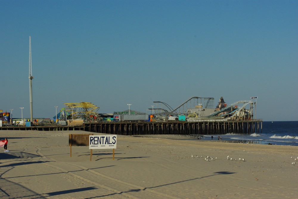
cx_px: 149
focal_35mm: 105
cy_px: 100
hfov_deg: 19.4
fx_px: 870
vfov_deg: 13.1
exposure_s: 1/1000
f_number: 11
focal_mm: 70
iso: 400
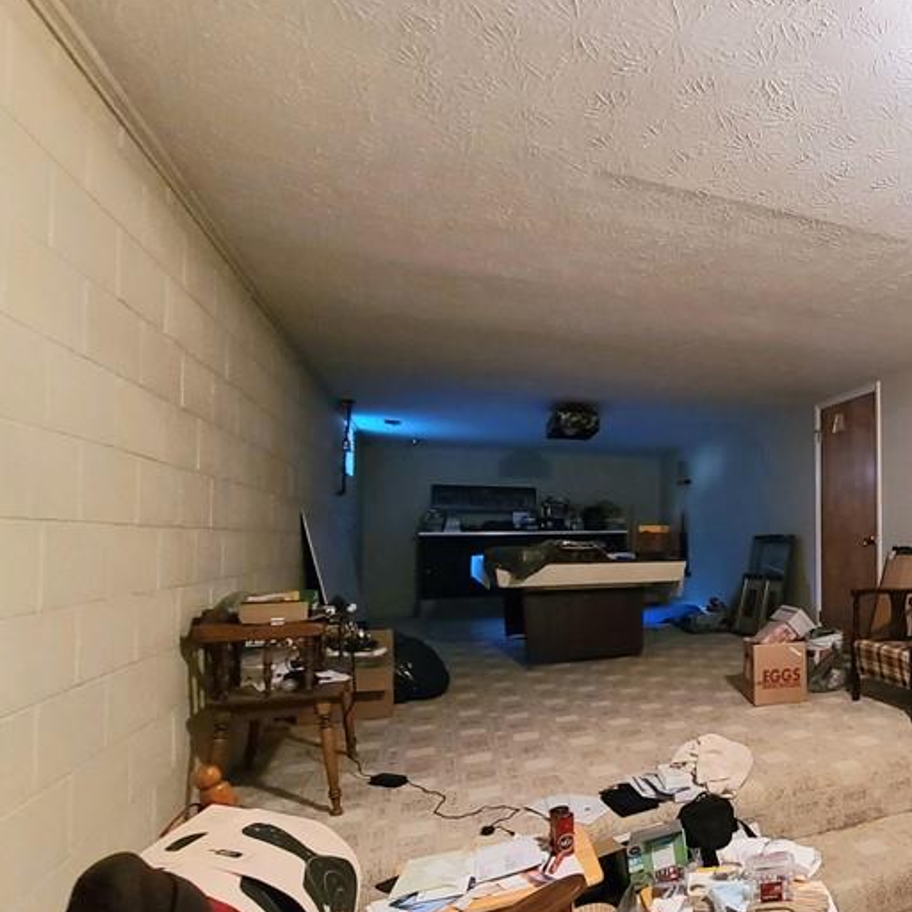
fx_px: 686
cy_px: 533
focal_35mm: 23
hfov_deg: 56.7
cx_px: 841
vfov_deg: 66.8
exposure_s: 1/24
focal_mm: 2.2
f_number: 2.2
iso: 800
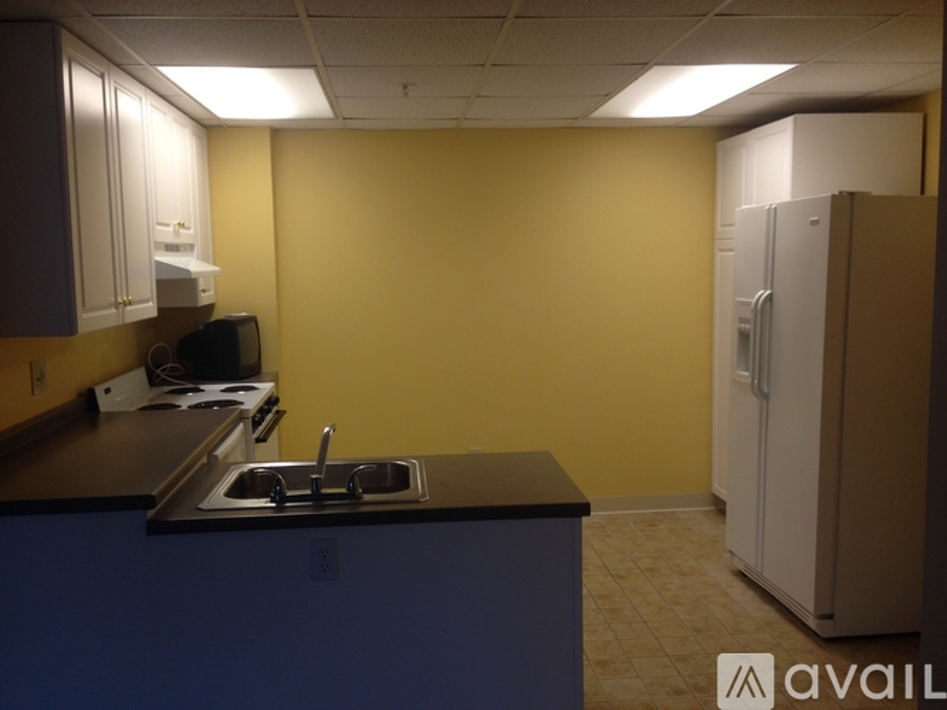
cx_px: 474
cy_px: 355
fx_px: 903
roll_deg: +0.6
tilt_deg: -8.3
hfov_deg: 55.4
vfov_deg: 42.9
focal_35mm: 33
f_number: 2.4
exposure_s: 1/20
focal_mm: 4.12
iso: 50
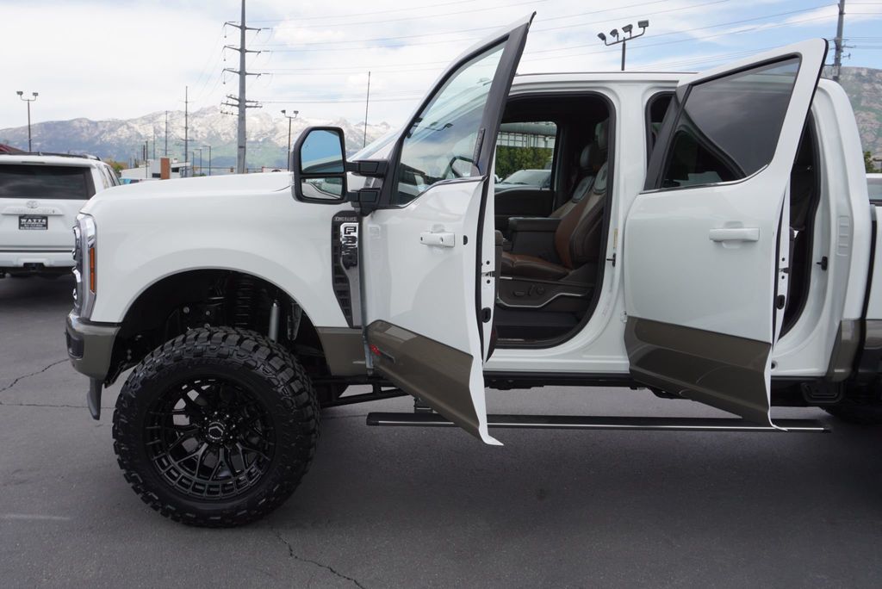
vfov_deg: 41.8
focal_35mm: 32
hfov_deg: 59.5
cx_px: 441
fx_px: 772
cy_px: 294
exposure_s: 1/200
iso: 100
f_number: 6.3
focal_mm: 21
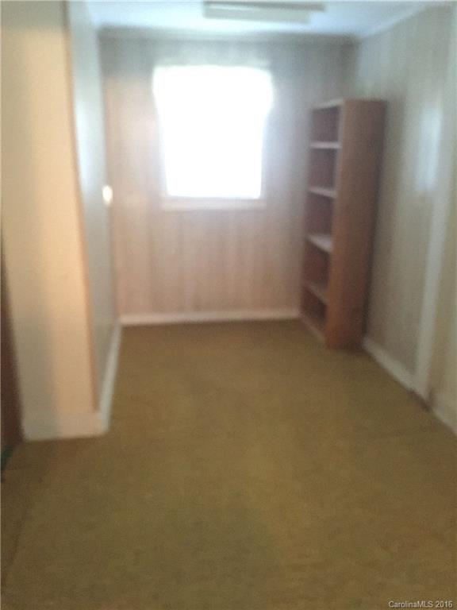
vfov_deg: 61.7
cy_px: 305
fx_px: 510
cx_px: 228
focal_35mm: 29
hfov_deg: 48.2
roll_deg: +0.5
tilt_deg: -14.4
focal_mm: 4.15
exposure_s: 1/15
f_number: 2.2
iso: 800
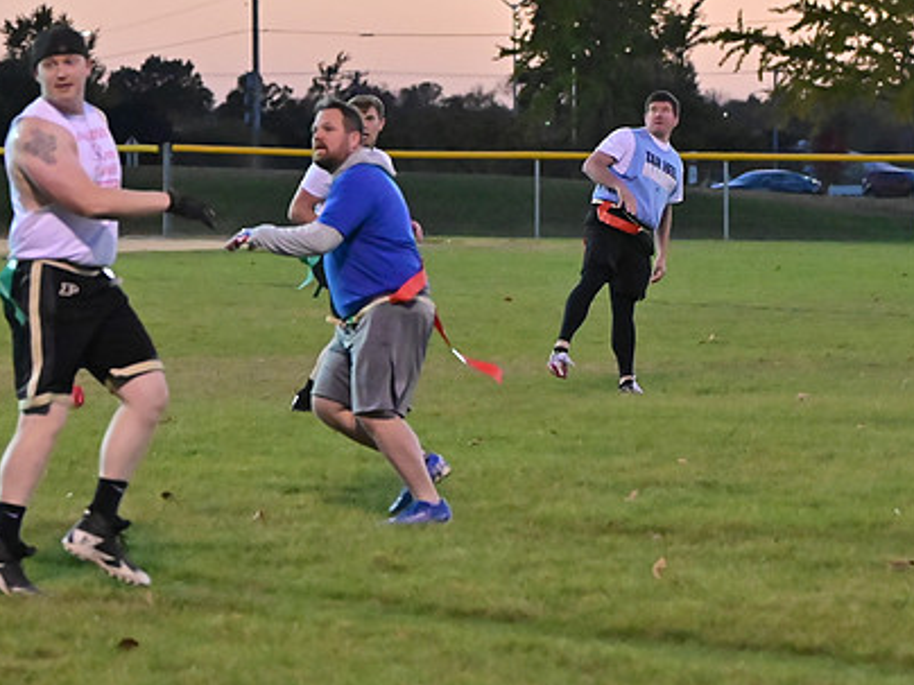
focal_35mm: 196
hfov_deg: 10.1
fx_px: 5175
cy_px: 257
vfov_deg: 7.6
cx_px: 441
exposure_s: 1/640
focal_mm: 95
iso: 6400
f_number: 4
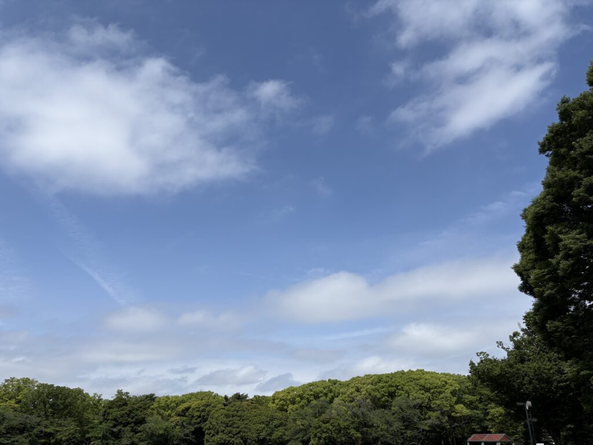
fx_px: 445
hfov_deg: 67.3
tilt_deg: +26.4
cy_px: 222
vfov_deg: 53.1
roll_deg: -0.6
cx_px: 296
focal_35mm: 26
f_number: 1.6
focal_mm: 5.96
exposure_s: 1/5814
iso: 50
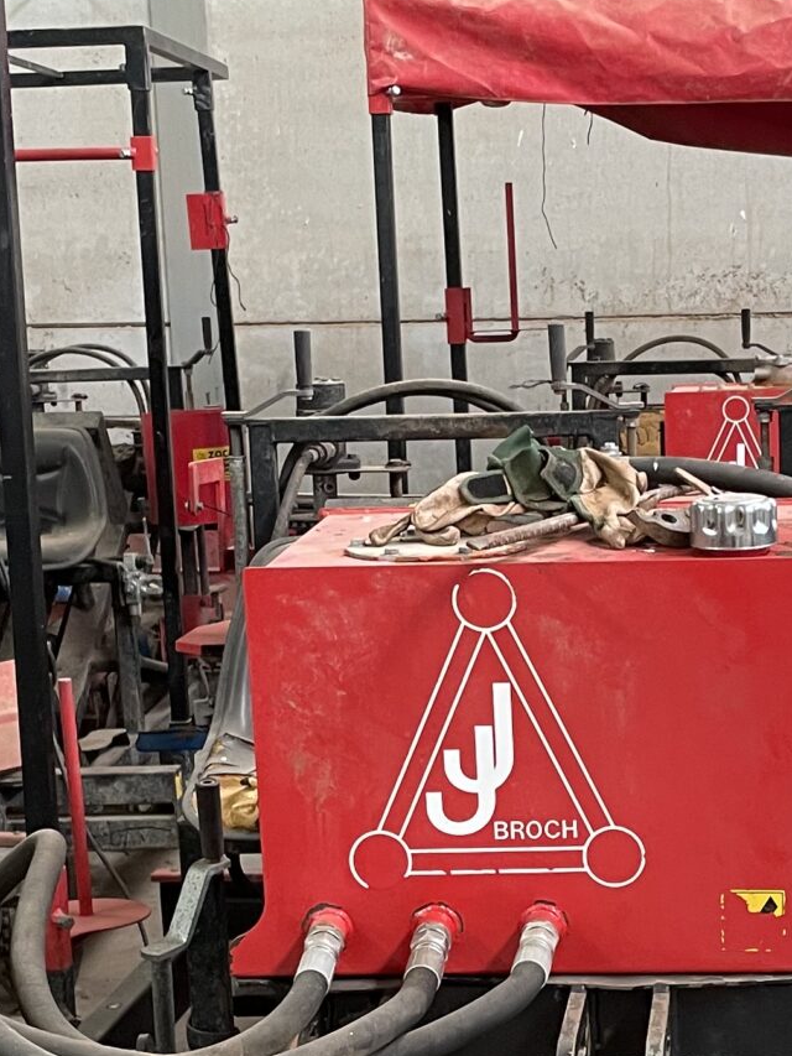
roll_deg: +0.9
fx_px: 2379
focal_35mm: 78
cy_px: 794
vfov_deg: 24.7
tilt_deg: -11.4
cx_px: 626
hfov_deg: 18.7
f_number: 1.6
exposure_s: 1/60
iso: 160
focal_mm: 4.2
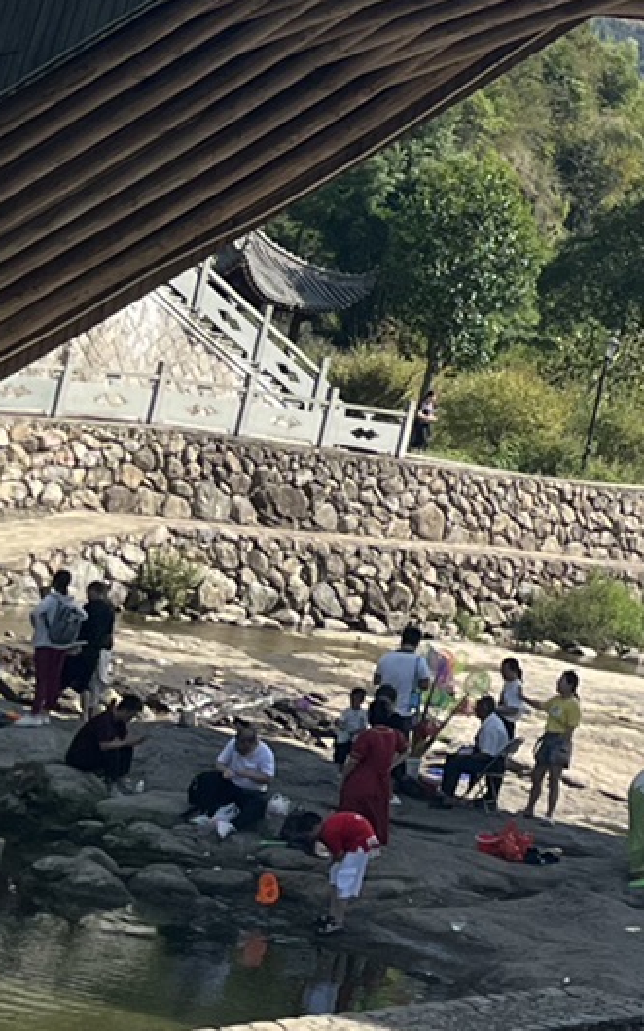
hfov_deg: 11.6
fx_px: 2922
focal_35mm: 104
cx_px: 1173
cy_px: -62
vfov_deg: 19.3
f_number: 1.6
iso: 50
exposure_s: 1/3623
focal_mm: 5.1
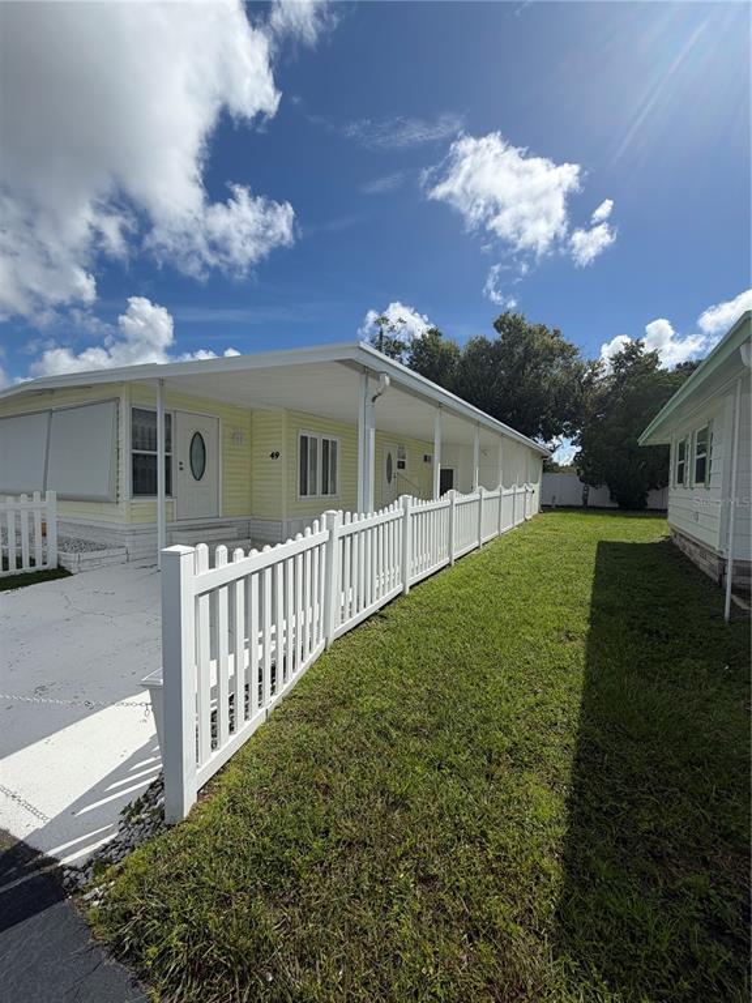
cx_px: 376
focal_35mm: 14
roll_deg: -1.1
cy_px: 502
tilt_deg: -2.3
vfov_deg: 102.1
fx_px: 406
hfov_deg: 85.7
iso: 20
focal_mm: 2.22
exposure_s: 1/1572
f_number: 2.2
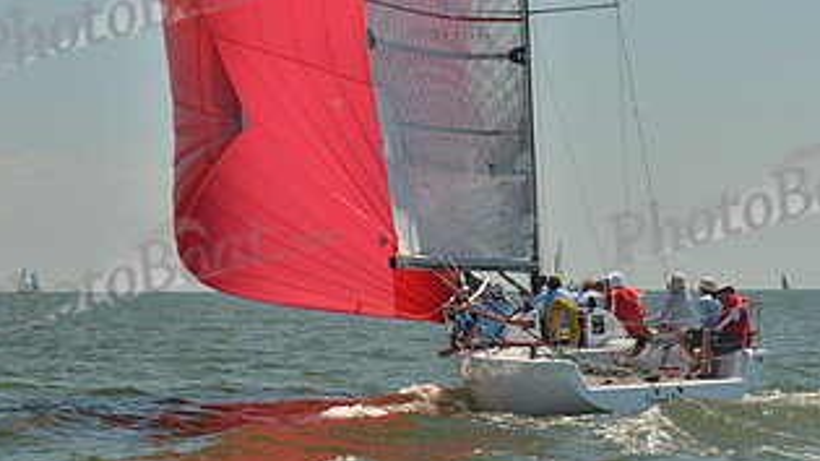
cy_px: -164
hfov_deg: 15.9
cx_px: 475
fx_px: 2935
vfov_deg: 8.8
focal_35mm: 135
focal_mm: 70
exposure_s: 1/800
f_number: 6.3
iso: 200
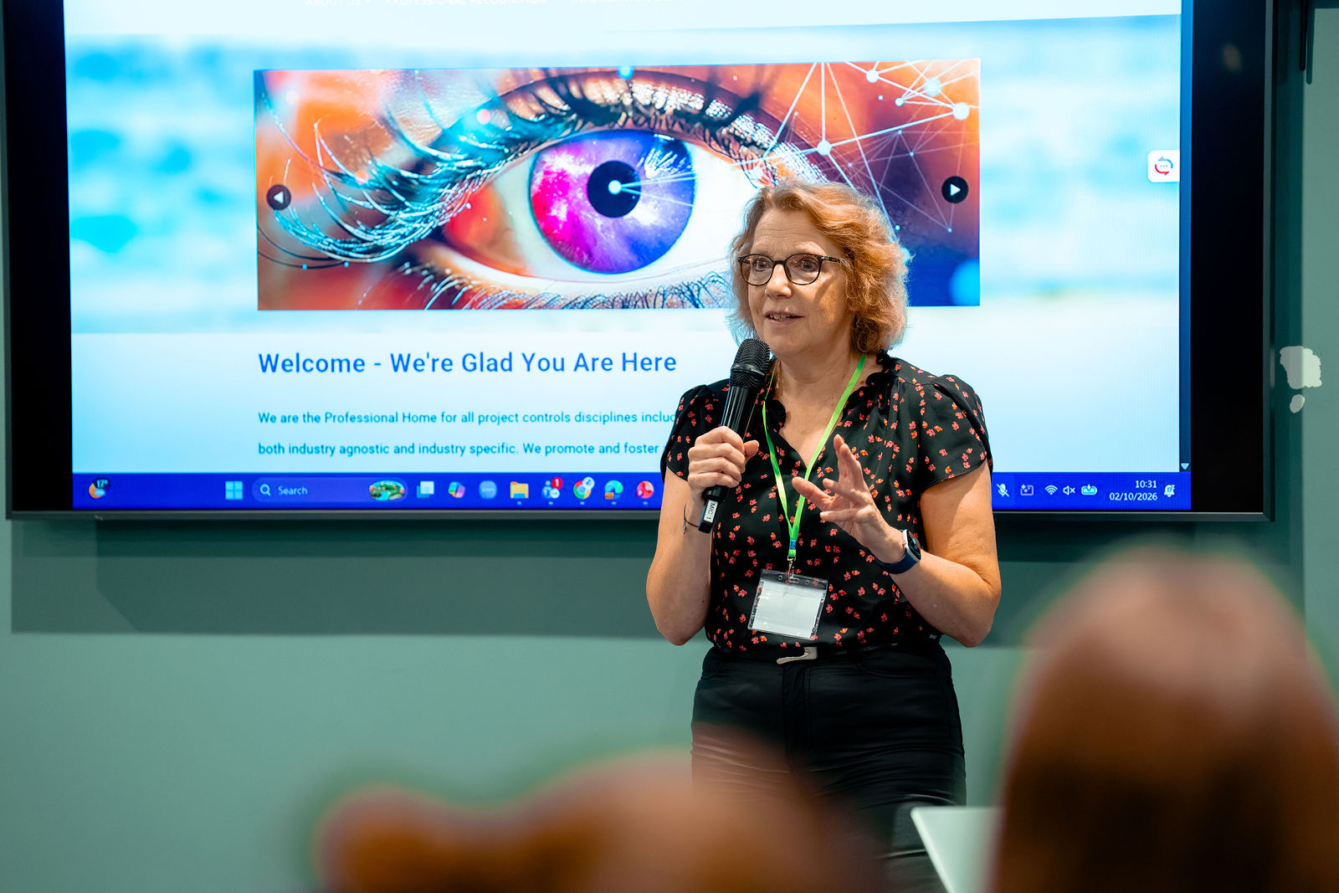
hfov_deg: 10.9
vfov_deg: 7.3
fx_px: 7043
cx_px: 670
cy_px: 446
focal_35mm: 189
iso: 5000
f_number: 2.8
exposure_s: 1/250
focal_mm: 188
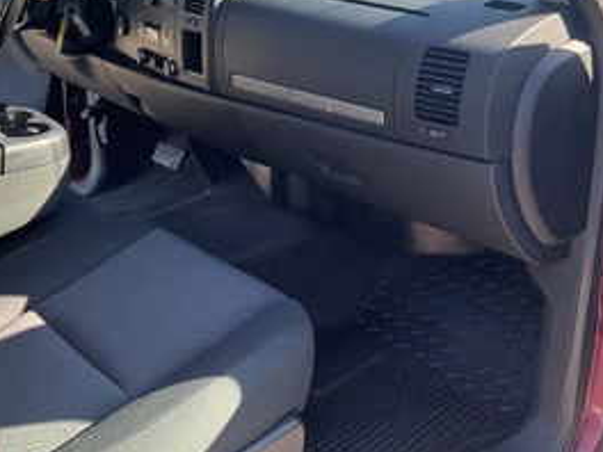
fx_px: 766
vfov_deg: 32.5
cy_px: 144
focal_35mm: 44
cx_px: 265
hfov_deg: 42.9
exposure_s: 1/166
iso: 32
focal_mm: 3
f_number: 1.8
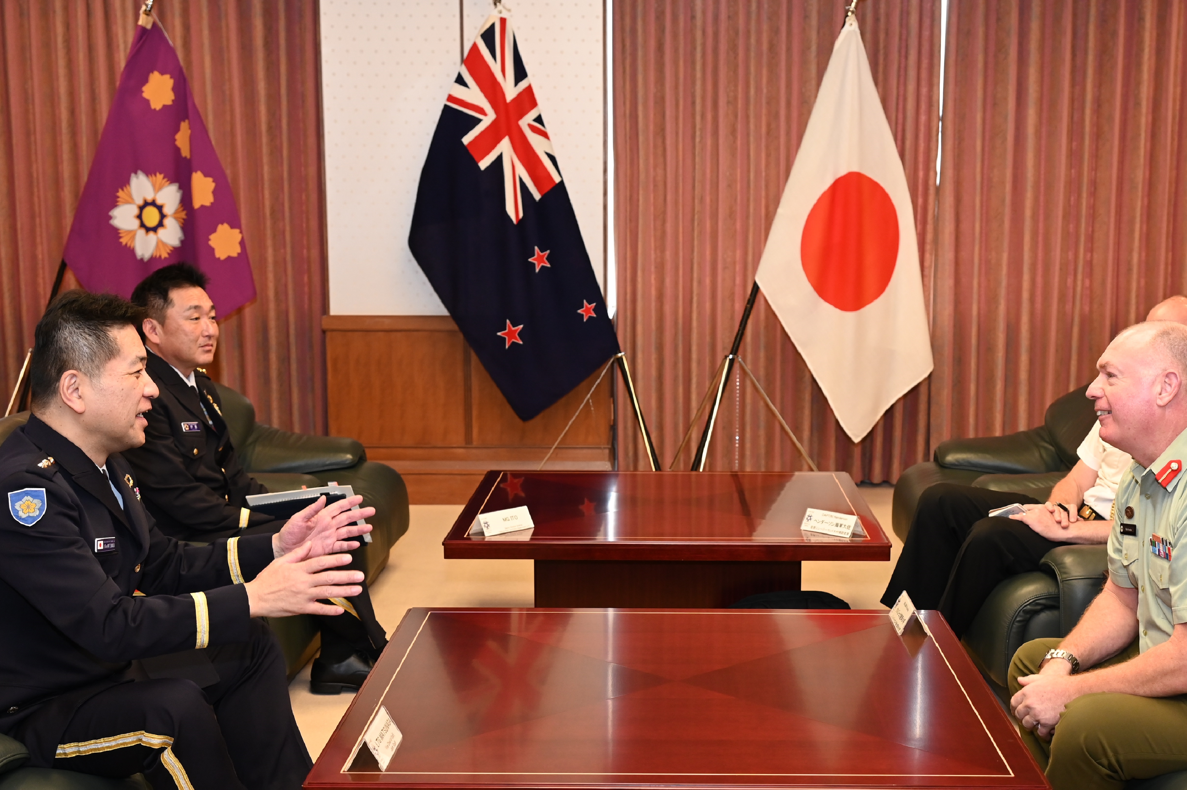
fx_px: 1516
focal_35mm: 46
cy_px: 473
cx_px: 653
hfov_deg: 42.7
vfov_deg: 29.1
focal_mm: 37
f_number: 4
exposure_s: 1/200
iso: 1250
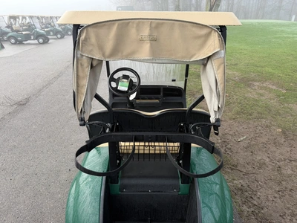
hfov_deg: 71.6
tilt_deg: -20.9
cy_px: 112
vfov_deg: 56.8
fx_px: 206
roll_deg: +0.4
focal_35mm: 24
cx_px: 148
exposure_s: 1/197
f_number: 1.78
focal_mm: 6.76
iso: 64
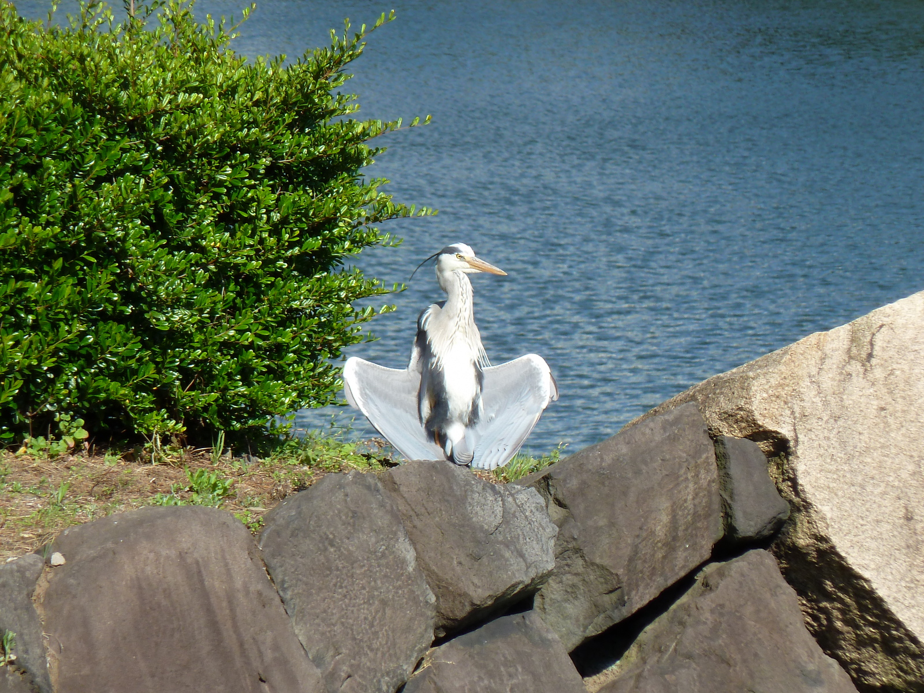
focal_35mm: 399
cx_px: 462
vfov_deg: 3.7
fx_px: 10650
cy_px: 346
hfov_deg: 5.0
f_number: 4.9
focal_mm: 49.2
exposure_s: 1/250
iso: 80
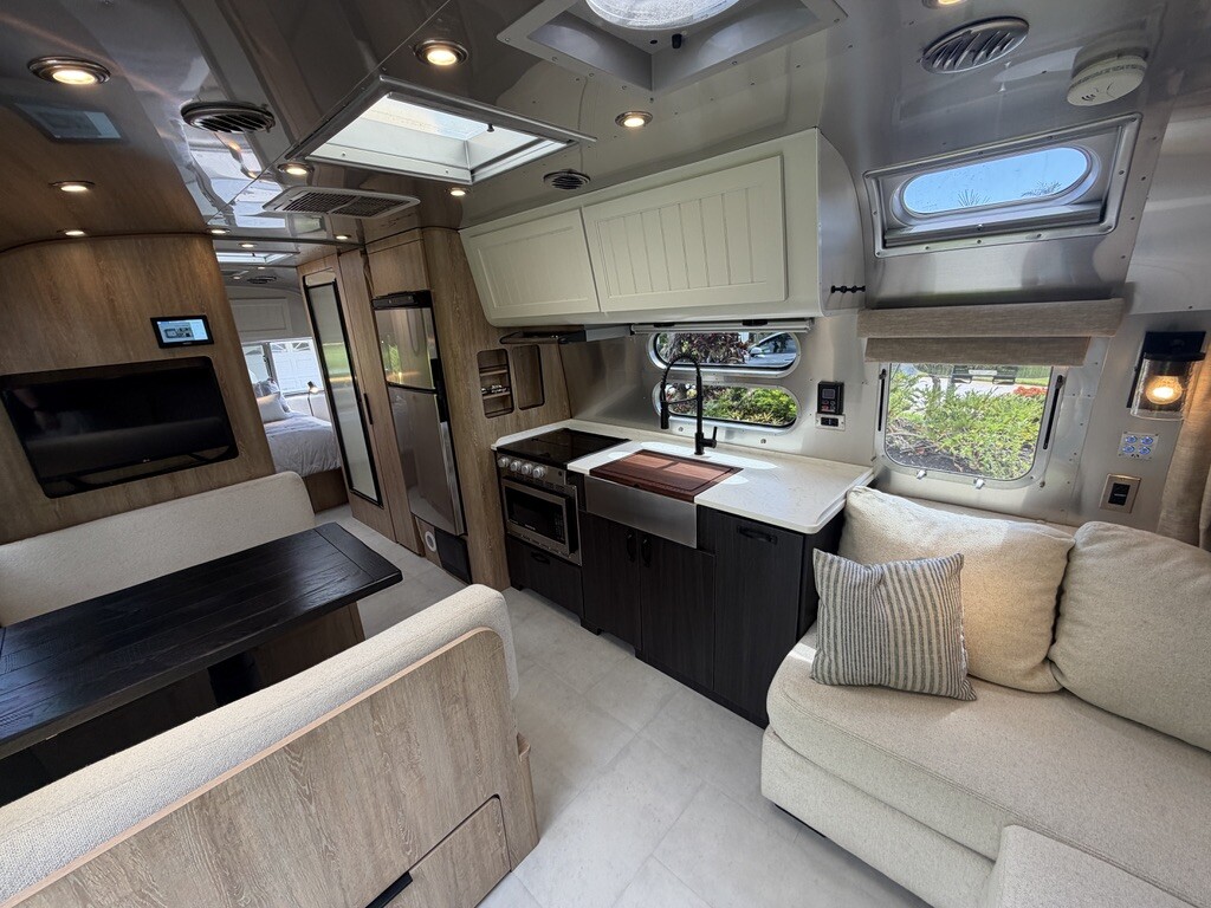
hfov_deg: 102.1
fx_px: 490
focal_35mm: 14
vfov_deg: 85.7
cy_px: 454
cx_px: 606
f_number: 2.2
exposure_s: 1/121
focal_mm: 2.22
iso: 64
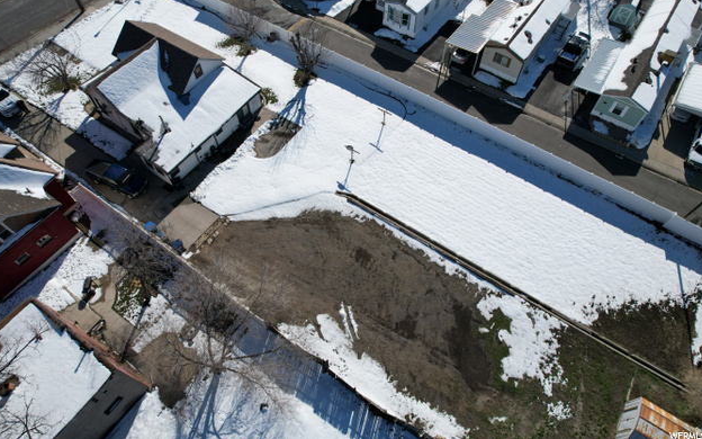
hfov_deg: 77.2
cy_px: 200
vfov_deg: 52.9
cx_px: 345
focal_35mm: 23
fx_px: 440
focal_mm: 8.38
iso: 120
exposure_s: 1/4000
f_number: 2.8
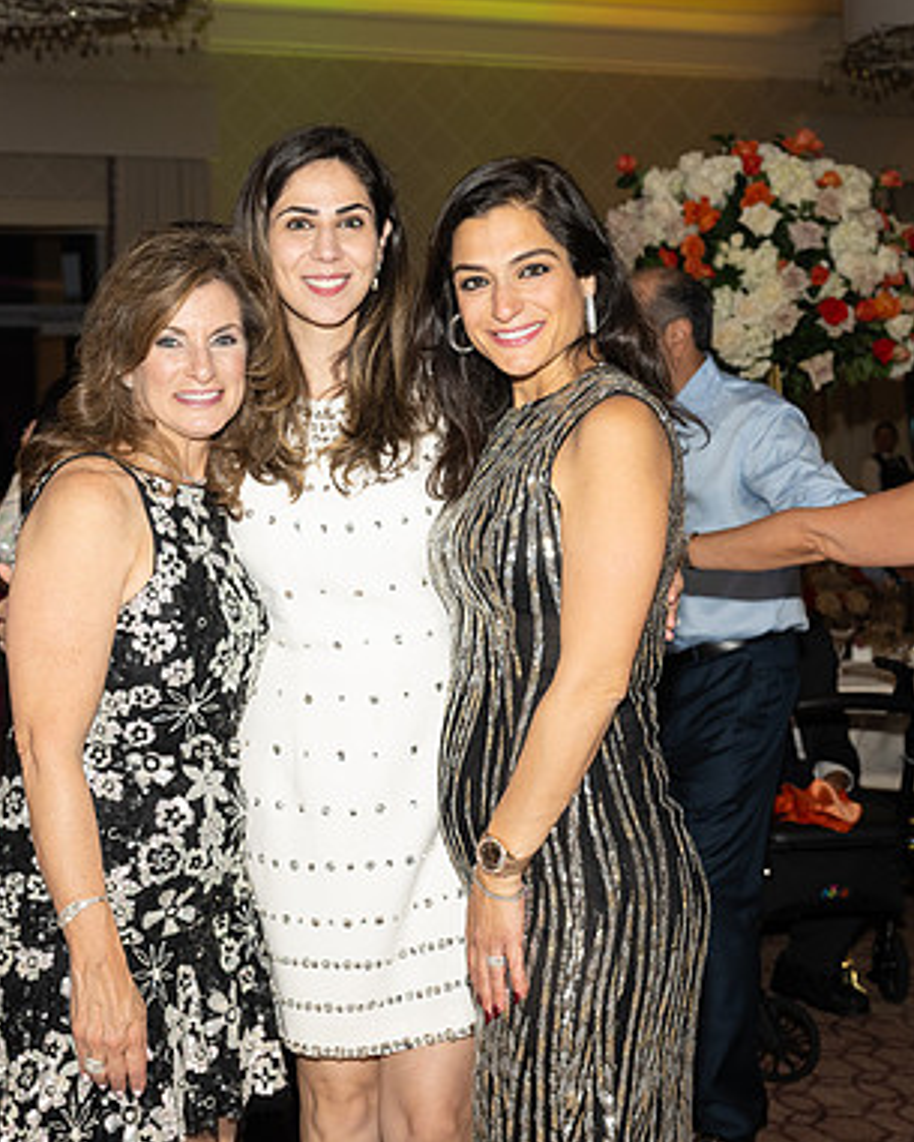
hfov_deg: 25.4
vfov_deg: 31.4
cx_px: 399
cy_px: 577
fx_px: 2028
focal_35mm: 60
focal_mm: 42
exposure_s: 1/100
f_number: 5.6
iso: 800
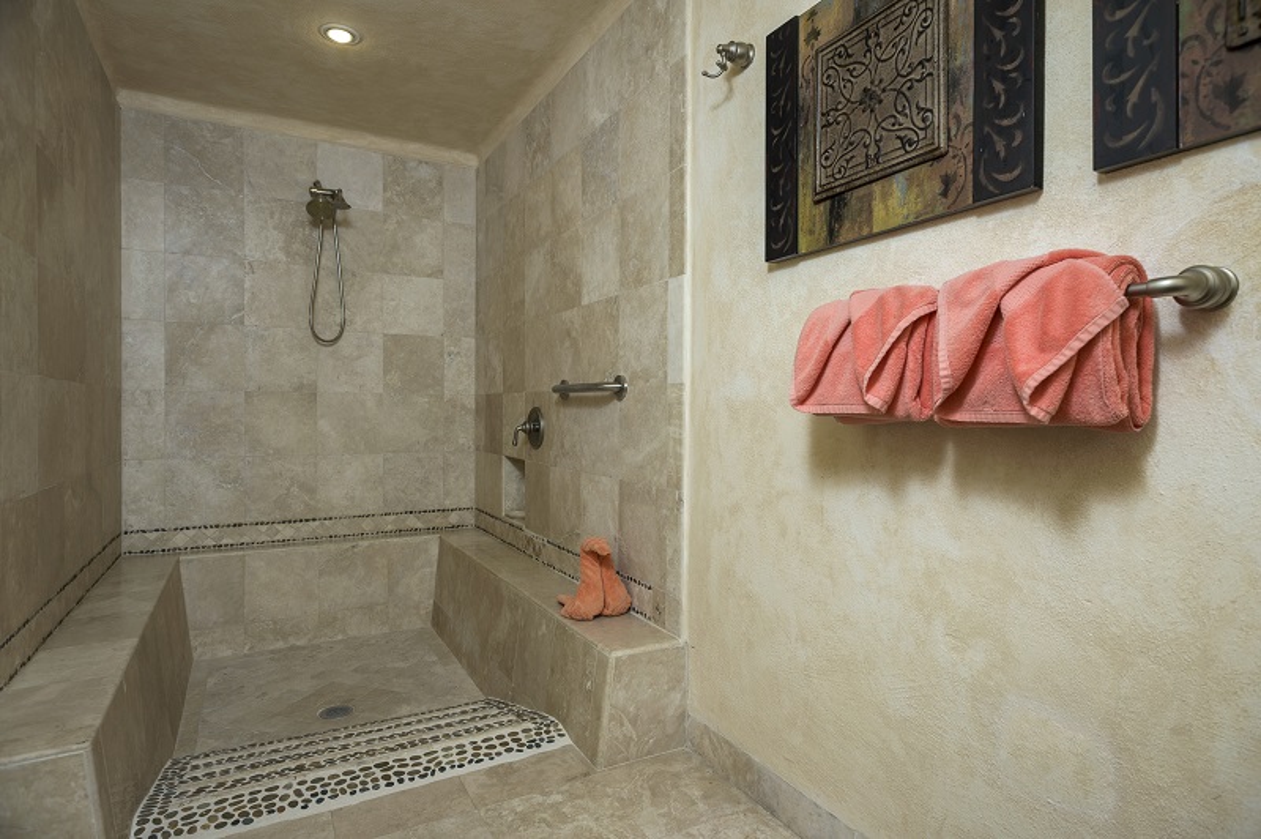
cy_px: 420
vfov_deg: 61.8
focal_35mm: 20
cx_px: 630
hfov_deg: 84.0
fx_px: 700
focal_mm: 20
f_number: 7.1
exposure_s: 1/8
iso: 200
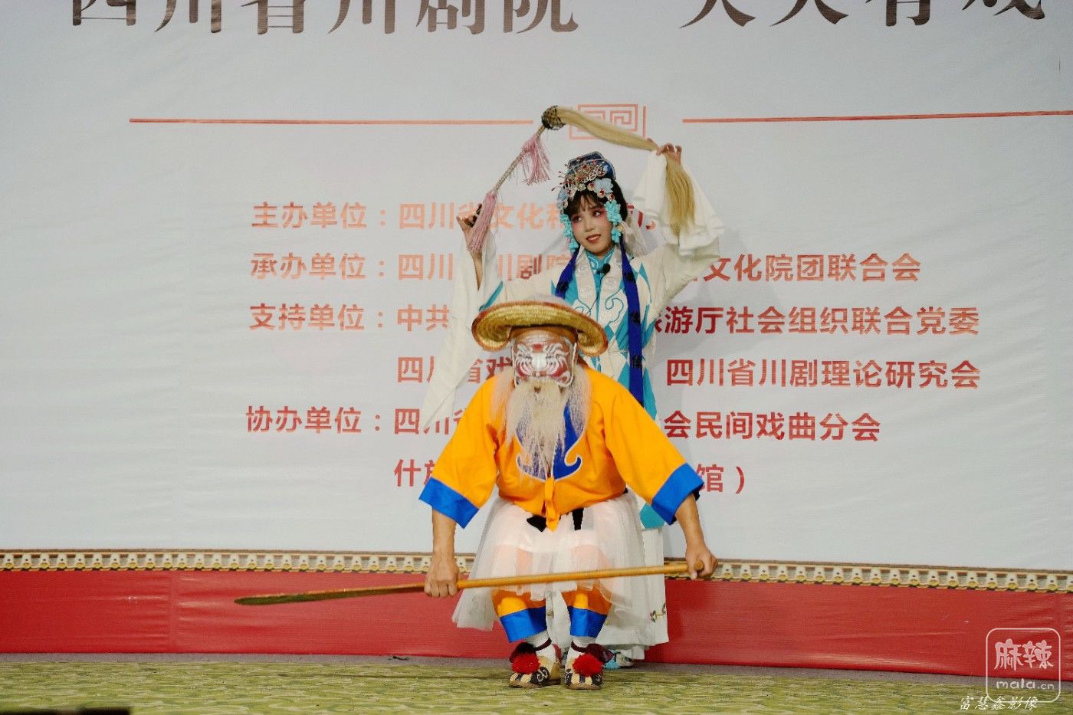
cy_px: 358
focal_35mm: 73
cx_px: 536
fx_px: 2175
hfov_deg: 27.7
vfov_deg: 18.7
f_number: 5
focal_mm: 73
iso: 320
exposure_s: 1/160
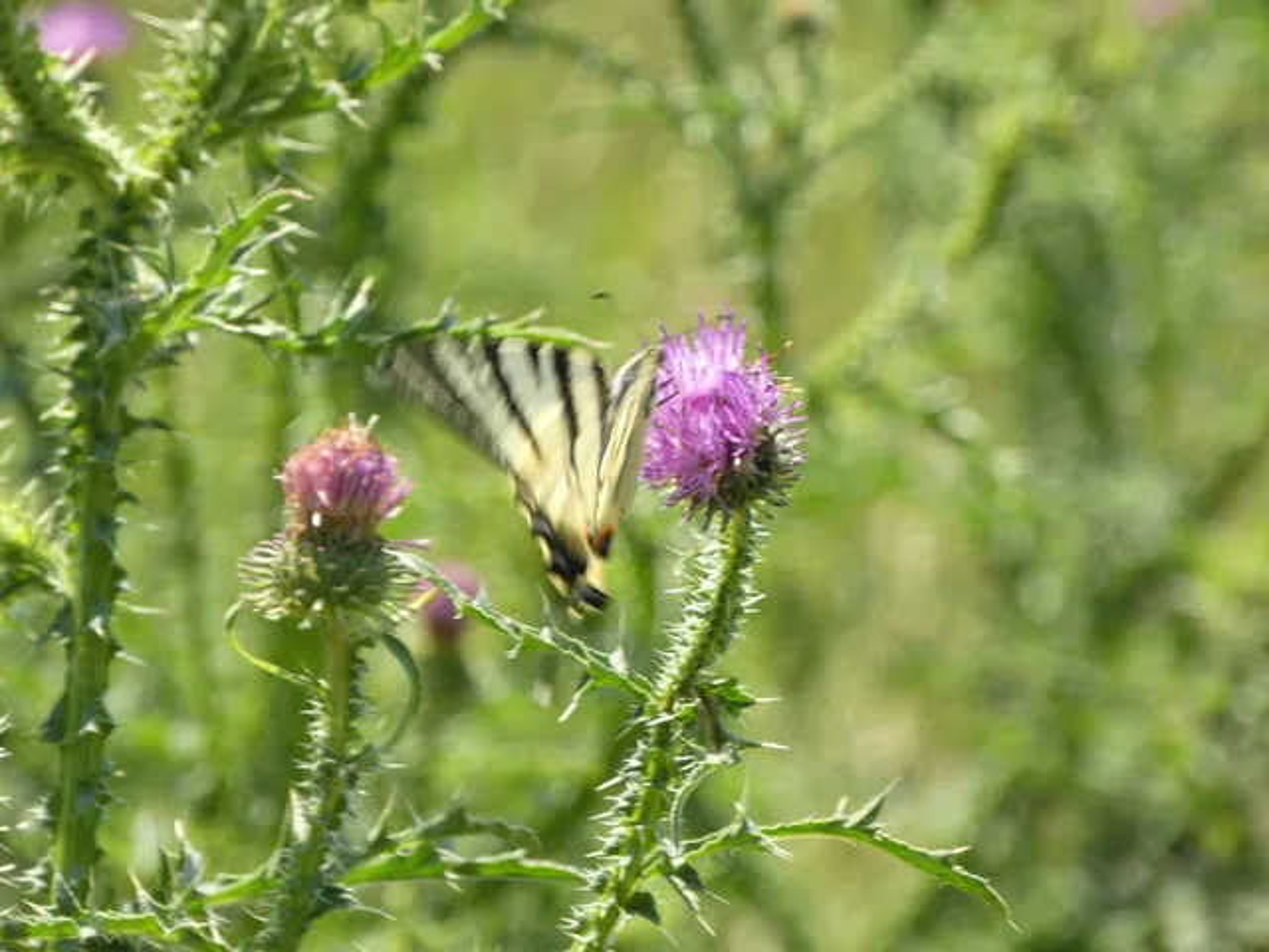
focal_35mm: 622
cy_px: 476
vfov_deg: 2.4
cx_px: 634
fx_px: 22802
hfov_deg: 3.2
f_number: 5.6
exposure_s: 1/100
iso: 125
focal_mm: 111.5
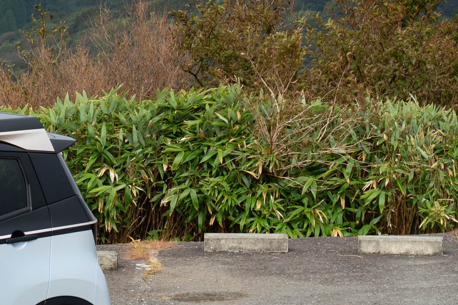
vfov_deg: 4.4
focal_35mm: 310
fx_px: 3944
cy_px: 10
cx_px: -290
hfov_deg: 6.5
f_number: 11
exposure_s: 1/320
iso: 400
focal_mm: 91
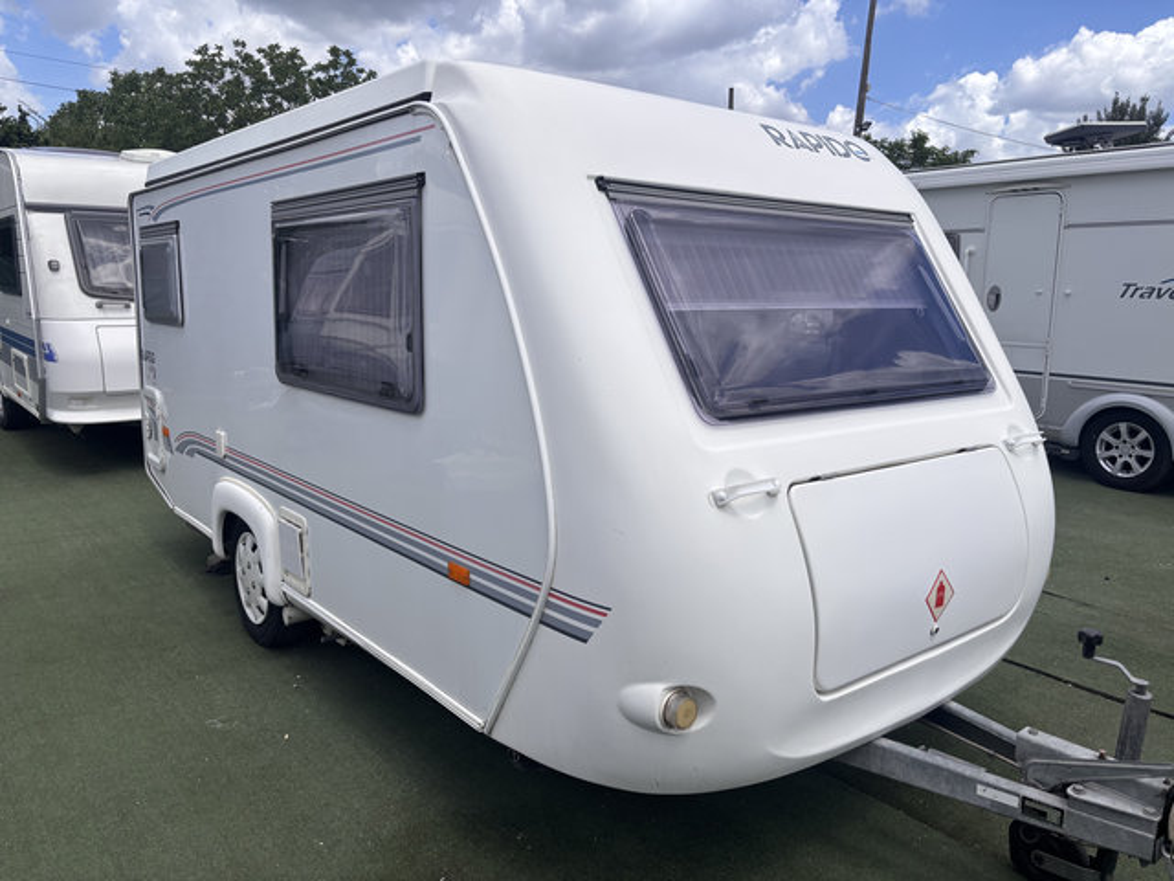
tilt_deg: -9.0
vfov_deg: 53.1
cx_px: 587
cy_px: 440
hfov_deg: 67.3
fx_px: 882
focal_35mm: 26
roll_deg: -1.1
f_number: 1.6
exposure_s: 1/5076
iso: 50
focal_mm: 5.96
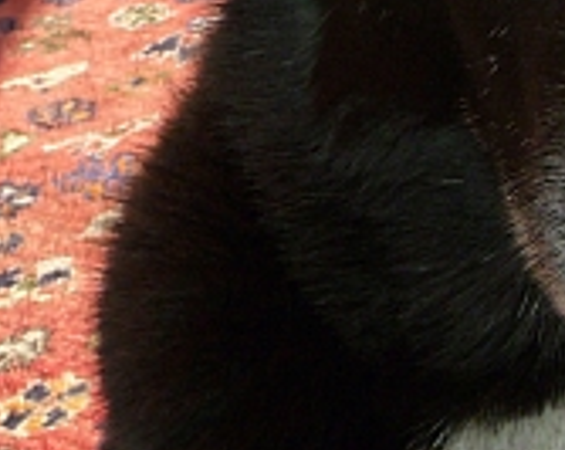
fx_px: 2053
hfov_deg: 15.3
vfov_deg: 12.3
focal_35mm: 123
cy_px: -69
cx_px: 606
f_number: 3.4
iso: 160
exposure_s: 1/125
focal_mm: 5
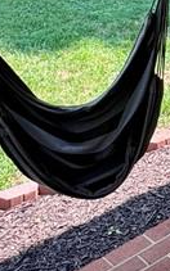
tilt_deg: -5.6
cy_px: -73
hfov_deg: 17.0
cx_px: 227
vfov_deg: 25.1
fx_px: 533
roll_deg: +1.8
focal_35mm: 72
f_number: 2.2
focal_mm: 2.22
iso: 40
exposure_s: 1/208
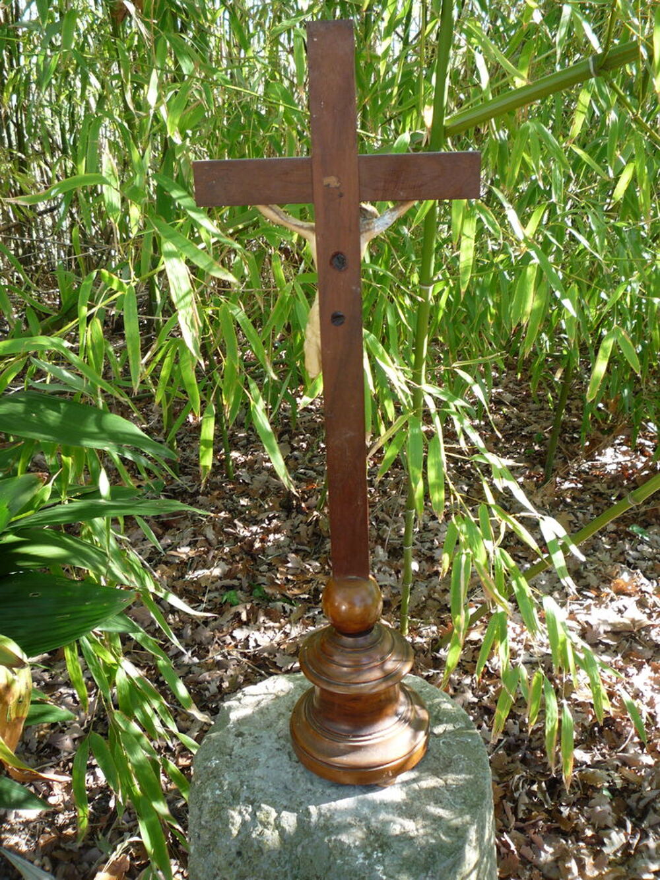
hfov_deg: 46.8
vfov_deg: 60.0
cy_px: 440
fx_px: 763
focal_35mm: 30
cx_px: 330
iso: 100
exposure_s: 1/40
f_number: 3.3
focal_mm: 5.2
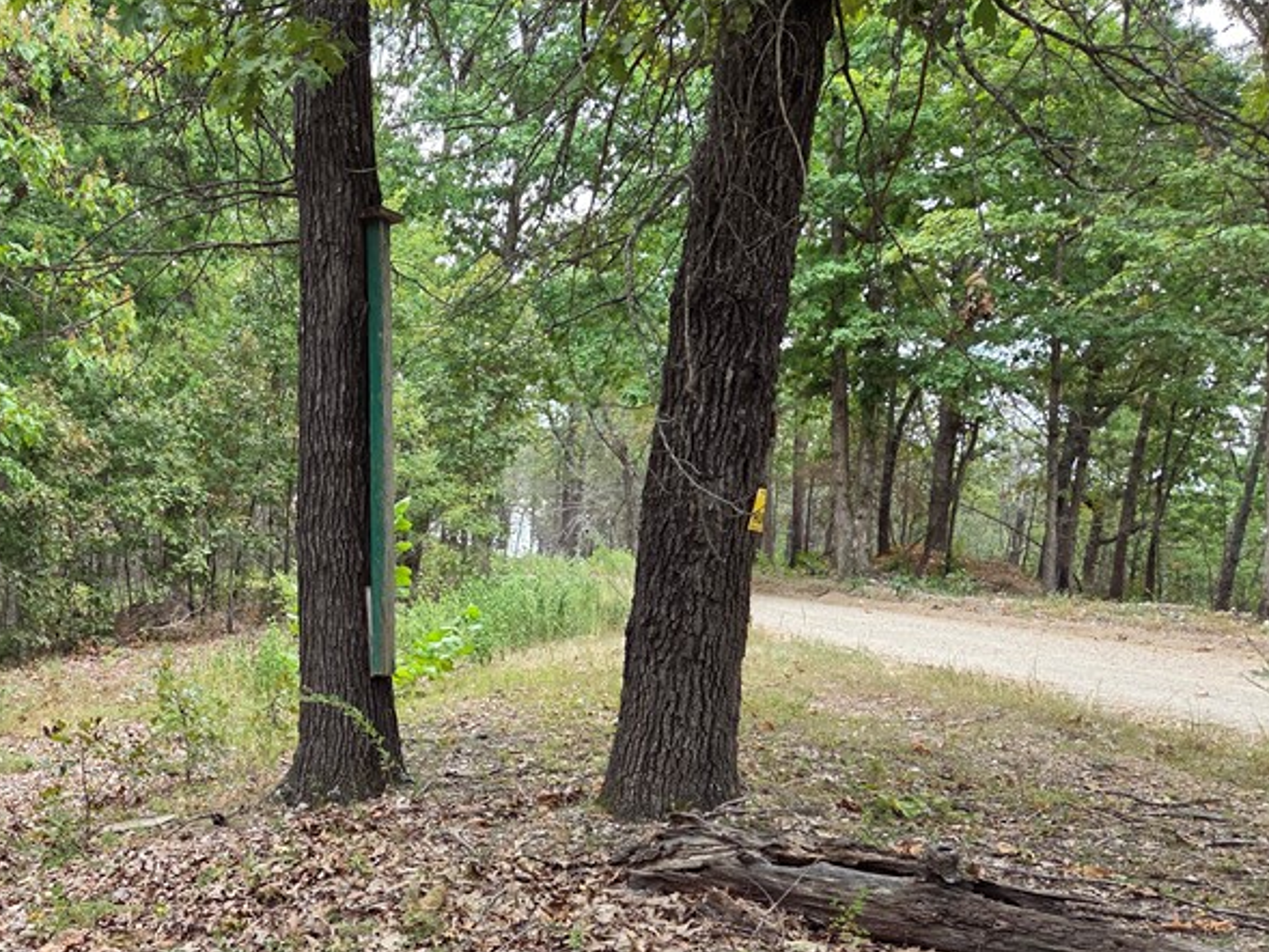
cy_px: 715
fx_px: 1467
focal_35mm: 40
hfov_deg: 45.1
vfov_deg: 35.2
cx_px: 310
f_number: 1.8
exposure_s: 1/180
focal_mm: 5.4
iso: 160
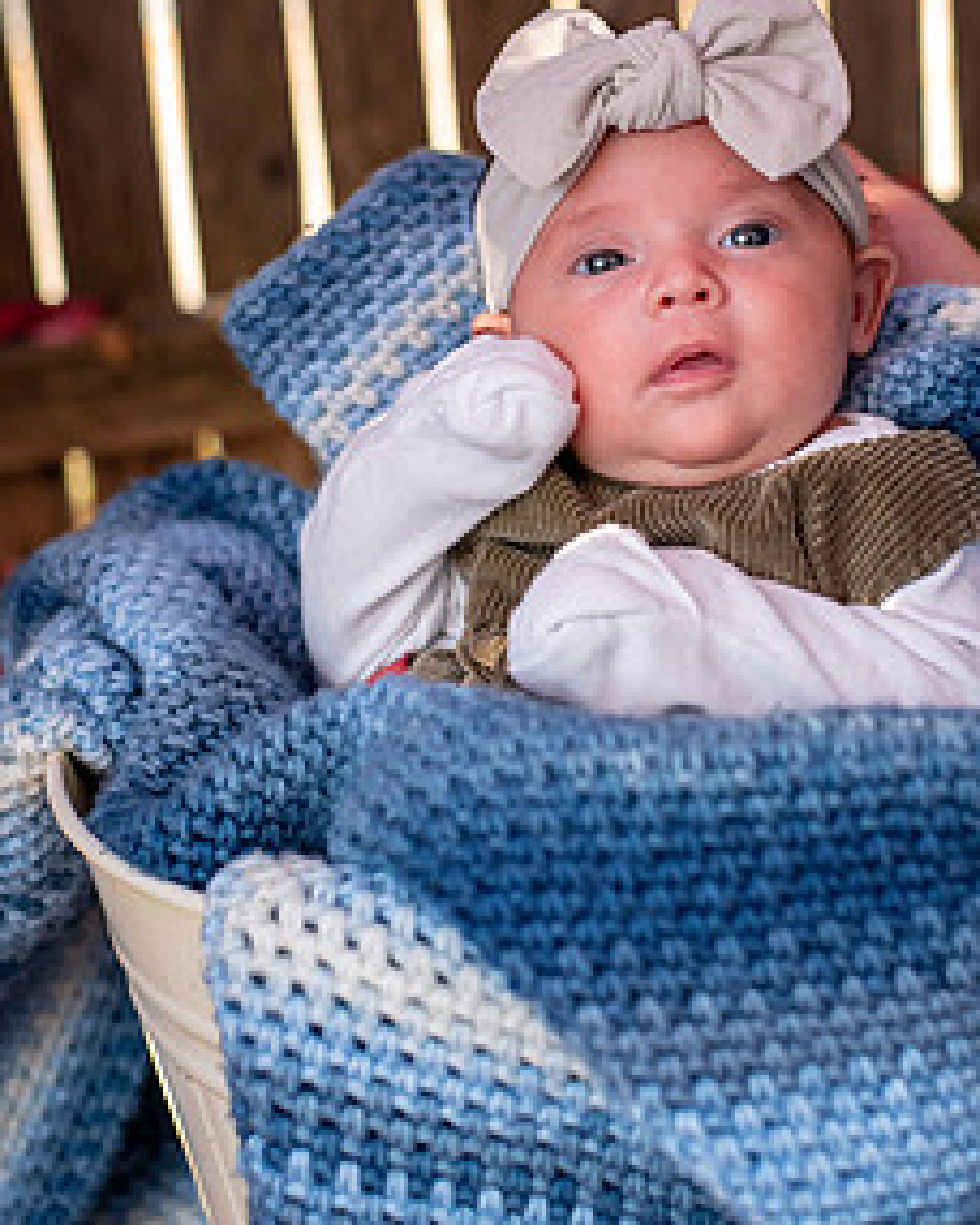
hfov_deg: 20.7
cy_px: 464
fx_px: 2683
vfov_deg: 25.6
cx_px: 604
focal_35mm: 74
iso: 3200
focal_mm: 50
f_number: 3.2
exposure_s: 1/2000
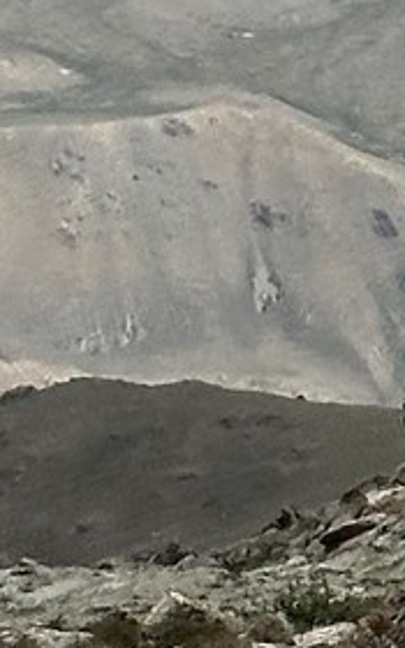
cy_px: 123
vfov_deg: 5.6
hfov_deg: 3.4
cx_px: -1224
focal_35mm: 372
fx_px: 6570
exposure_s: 1/3155
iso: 64
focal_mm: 6.86
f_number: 1.78
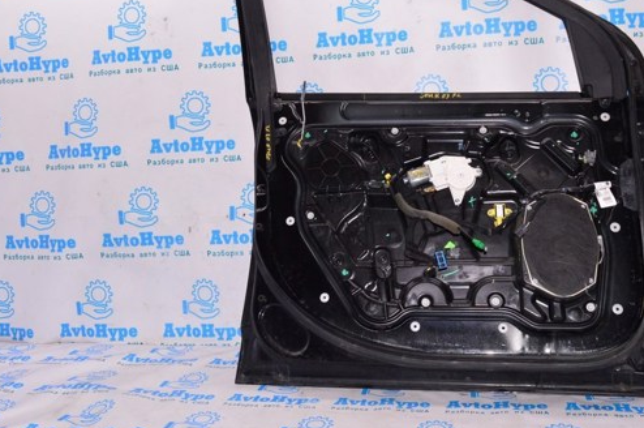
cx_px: 360
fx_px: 625
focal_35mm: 35
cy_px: 156
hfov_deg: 54.4
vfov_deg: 37.5
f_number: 8
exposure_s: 1/160
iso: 1600
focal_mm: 18
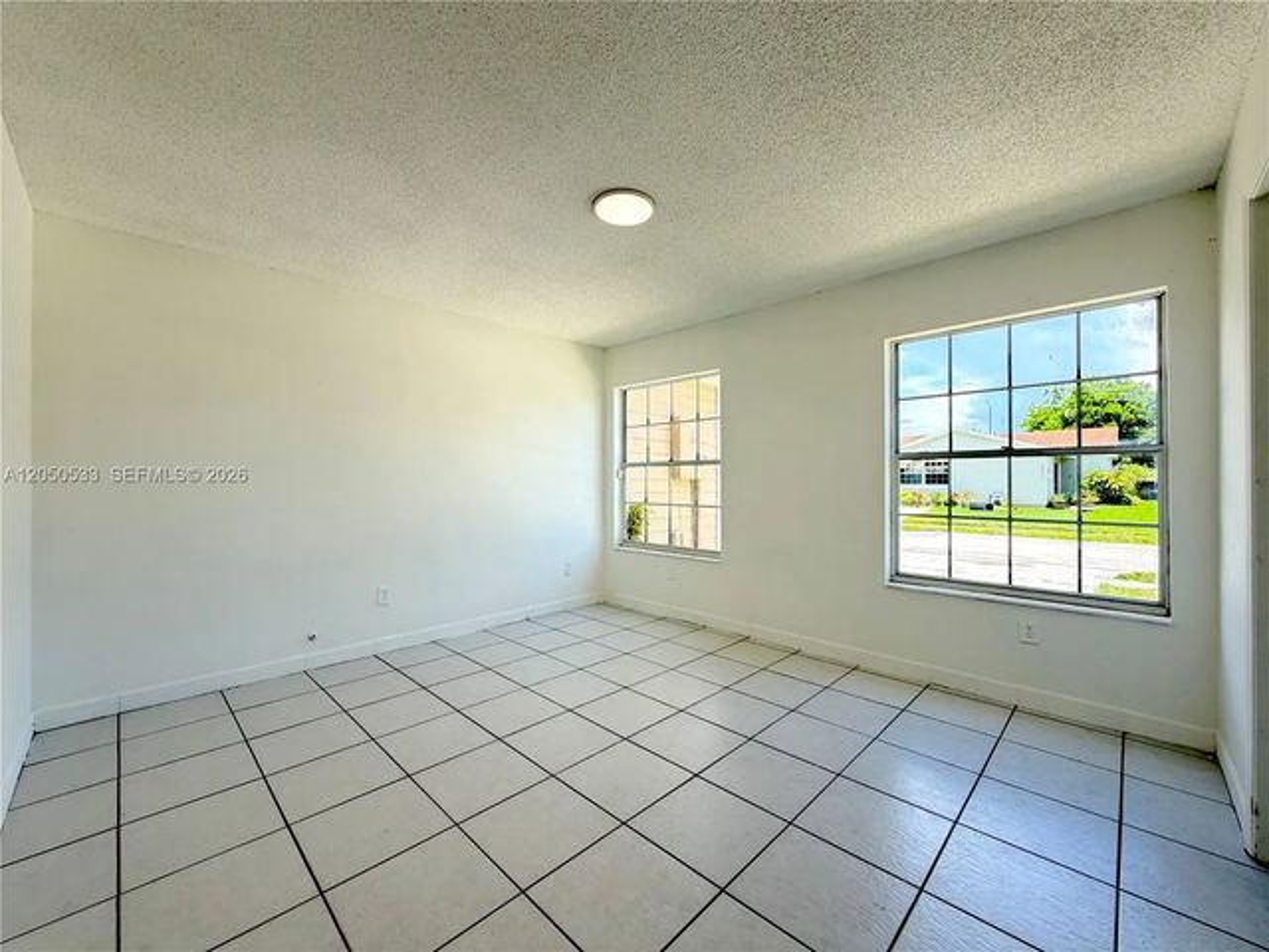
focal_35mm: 14
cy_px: 476
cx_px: 634
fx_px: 513
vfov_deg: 85.7
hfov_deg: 102.1
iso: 40
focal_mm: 2.22
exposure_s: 1/236
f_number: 2.2
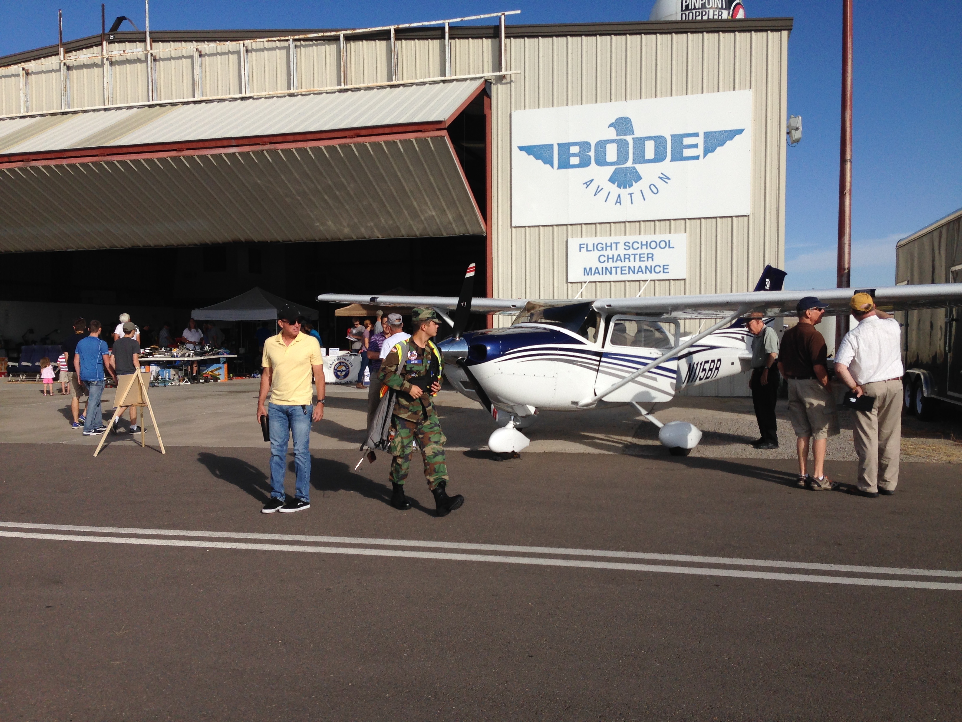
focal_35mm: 33
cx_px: 481
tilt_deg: -2.1
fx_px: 917
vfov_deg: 42.9
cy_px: 361
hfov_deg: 55.4
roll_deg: +0.6
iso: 50
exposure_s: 1/2584
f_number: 2.4
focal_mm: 4.12
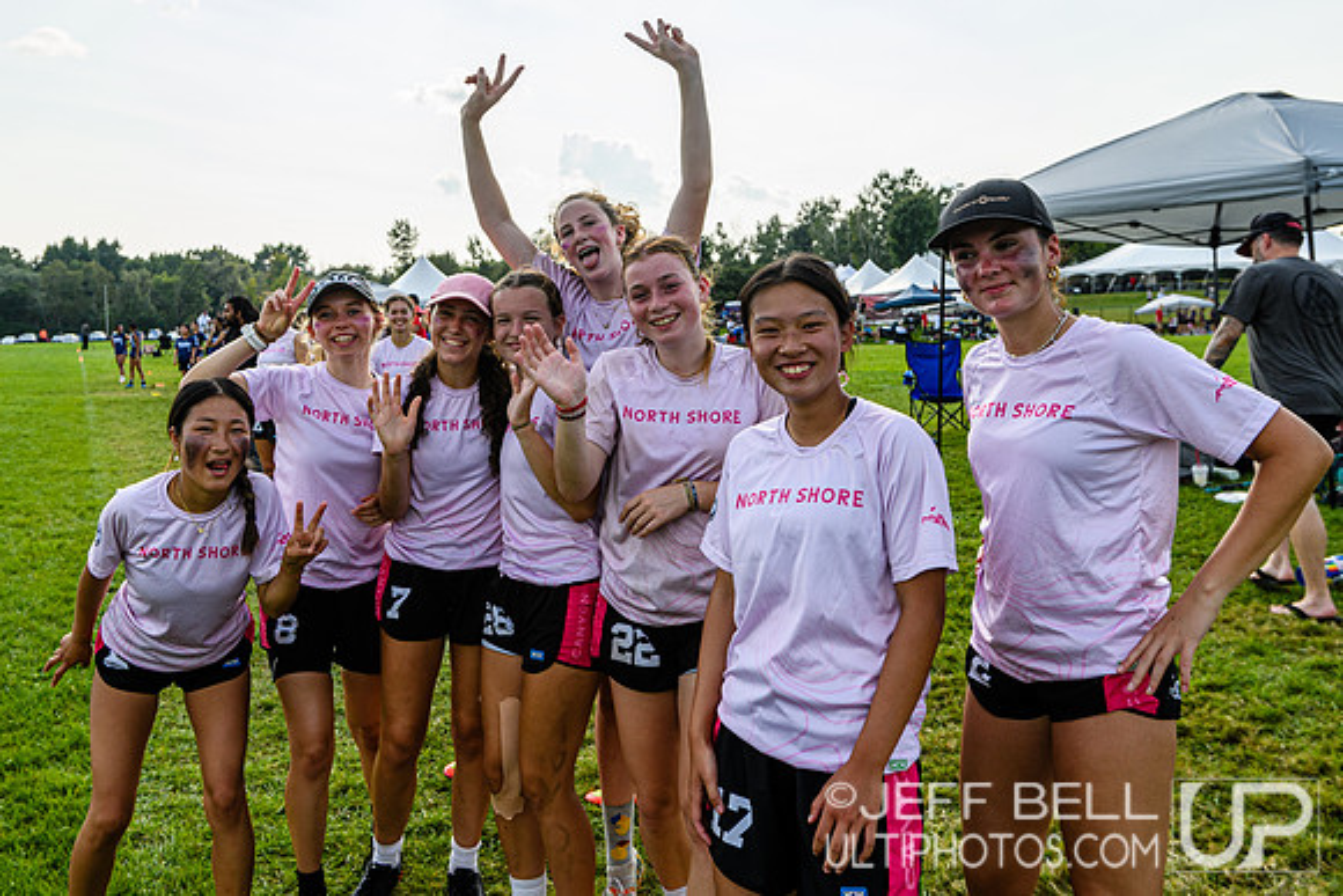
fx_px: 1150
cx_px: 605
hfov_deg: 60.4
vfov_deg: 42.4
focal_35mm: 31
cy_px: 362
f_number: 4
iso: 100
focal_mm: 17
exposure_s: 1/1000
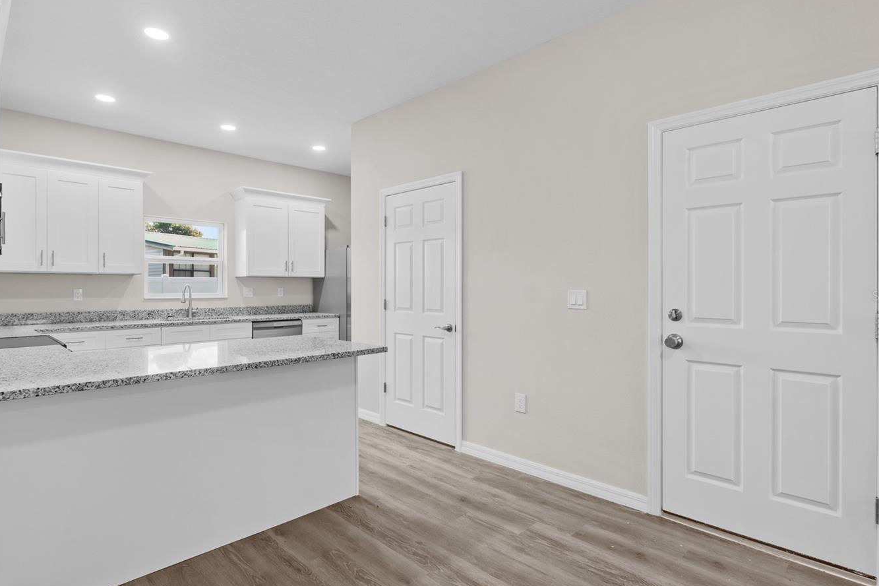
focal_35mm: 18
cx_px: 404
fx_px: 439
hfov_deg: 89.8
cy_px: 296
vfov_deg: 67.4
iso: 100
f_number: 7.1
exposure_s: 4
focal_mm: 10
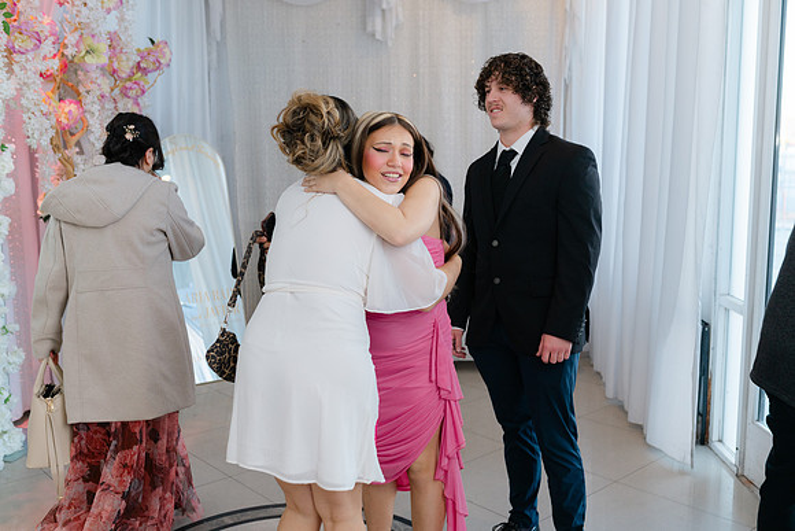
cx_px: 398
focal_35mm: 36
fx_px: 785
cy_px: 266
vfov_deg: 37.3
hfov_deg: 53.7
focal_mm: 35
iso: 400
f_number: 4
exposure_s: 1/160
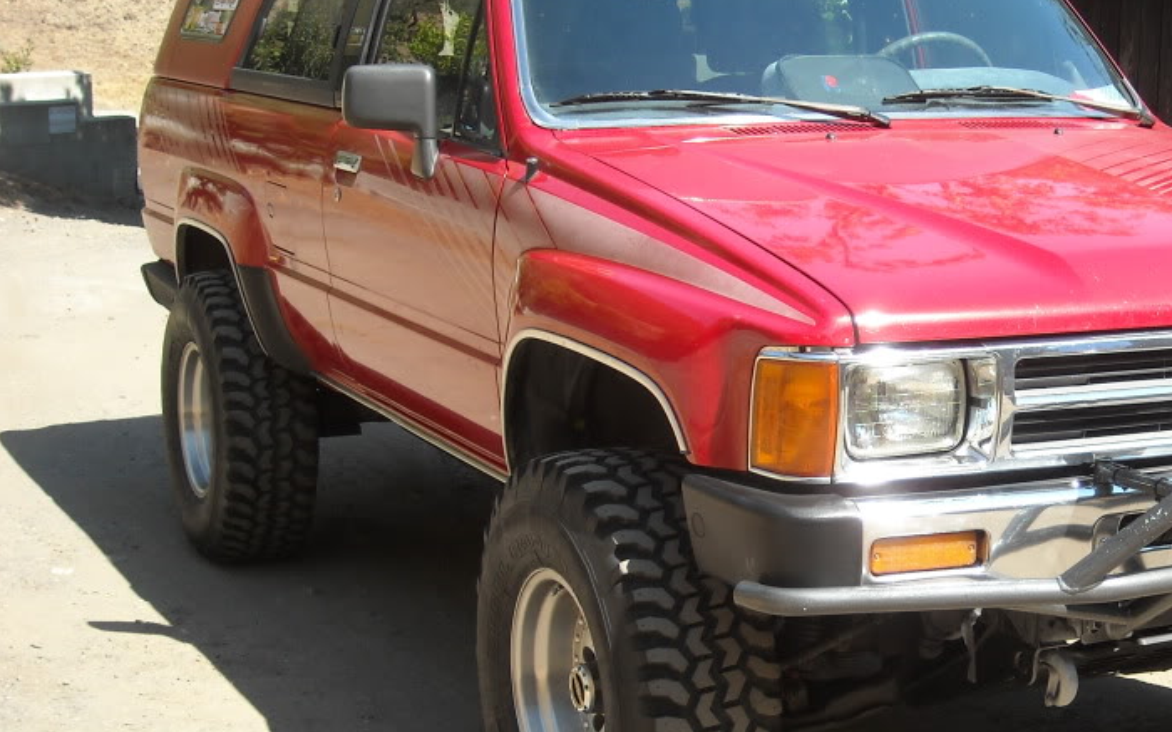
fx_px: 2427
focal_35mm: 76
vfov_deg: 17.1
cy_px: 410
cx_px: 825
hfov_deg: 26.9
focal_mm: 7.9
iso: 64
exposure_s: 1/284
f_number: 3.2
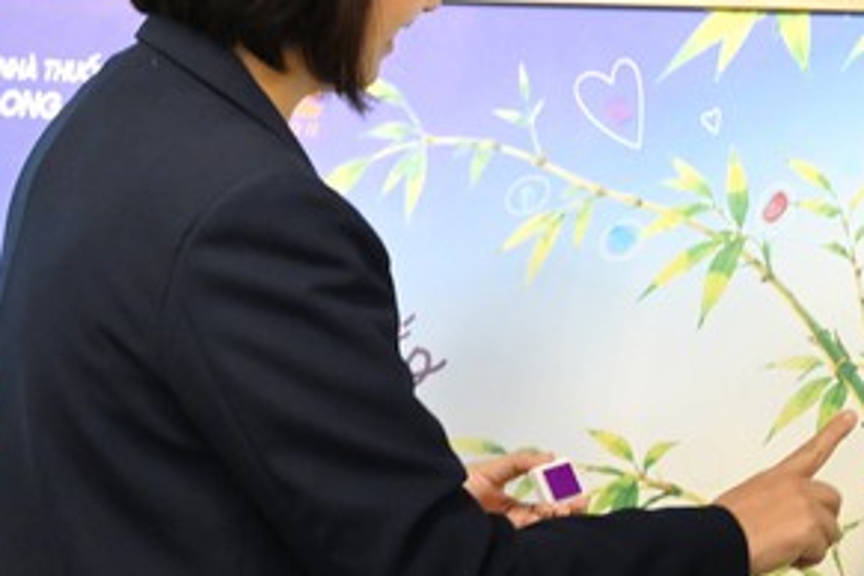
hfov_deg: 17.3
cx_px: 425
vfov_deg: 11.6
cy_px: 82
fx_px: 2832
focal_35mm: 118
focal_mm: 47
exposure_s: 1/320
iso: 3200
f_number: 4
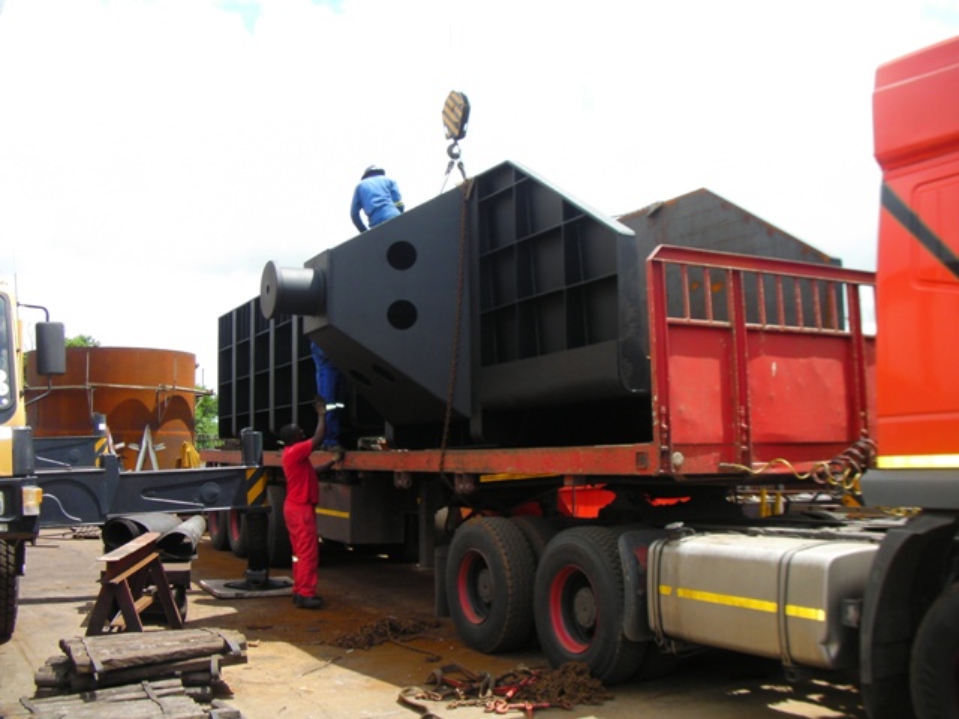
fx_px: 1053
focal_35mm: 38
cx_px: 480
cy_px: 360
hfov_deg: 49.0
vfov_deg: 37.7
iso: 50
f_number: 3.5
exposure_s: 1/294
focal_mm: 6.3
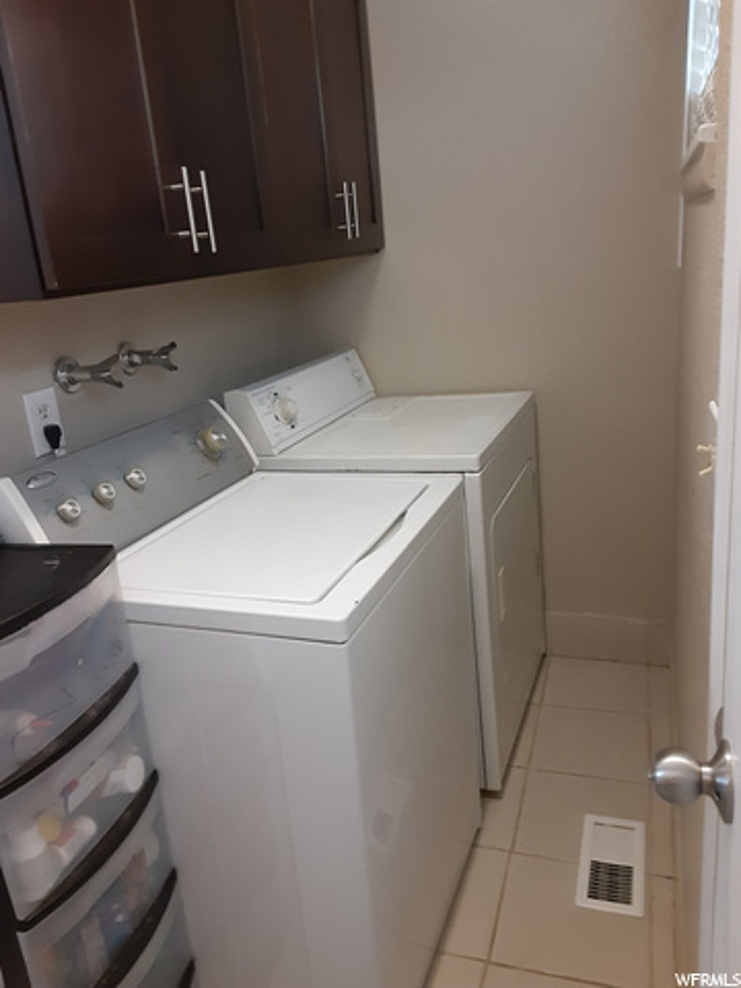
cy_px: 494
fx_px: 771
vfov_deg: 65.3
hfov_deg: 51.4
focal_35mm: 27
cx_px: 370
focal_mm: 2.91
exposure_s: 1/24
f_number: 1.9
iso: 400
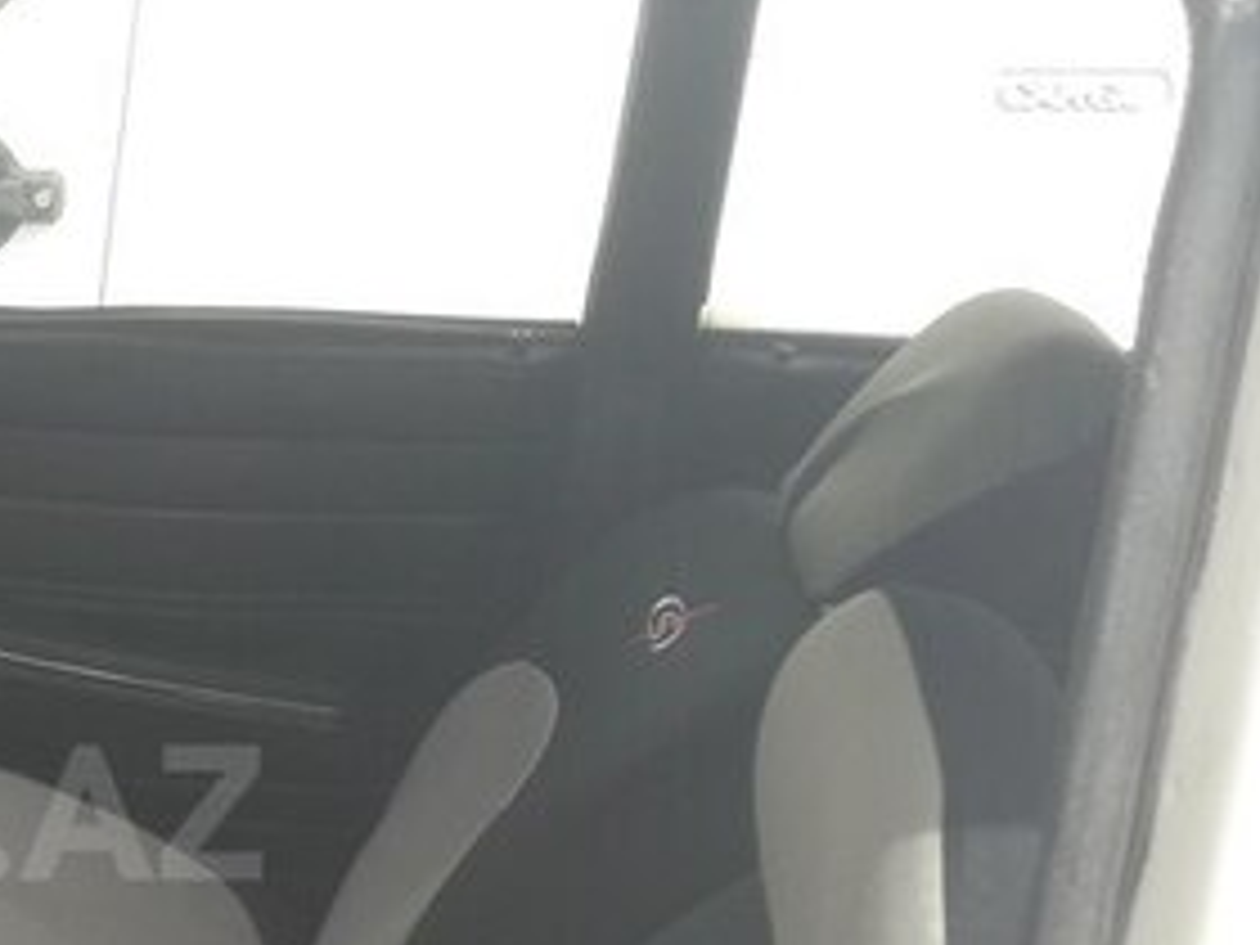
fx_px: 2402
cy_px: 812
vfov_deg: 21.8
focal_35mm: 66
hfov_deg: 26.5
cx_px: -198
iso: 40
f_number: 1.9
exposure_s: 1/224
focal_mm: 3.7
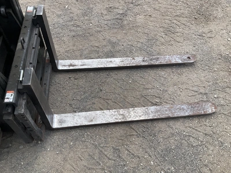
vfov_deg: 48.2
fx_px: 194
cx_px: 116
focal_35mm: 29
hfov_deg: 61.7
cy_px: 86
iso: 25
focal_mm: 3
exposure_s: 1/829
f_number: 1.8
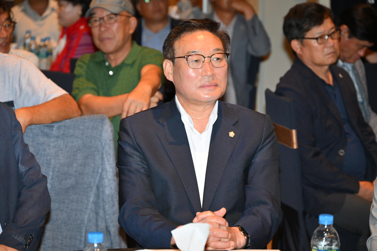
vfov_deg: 10.2
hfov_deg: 15.2
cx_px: 188
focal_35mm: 135
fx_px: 1414
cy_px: 126
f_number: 6.3
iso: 3200
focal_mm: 135
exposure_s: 1/250
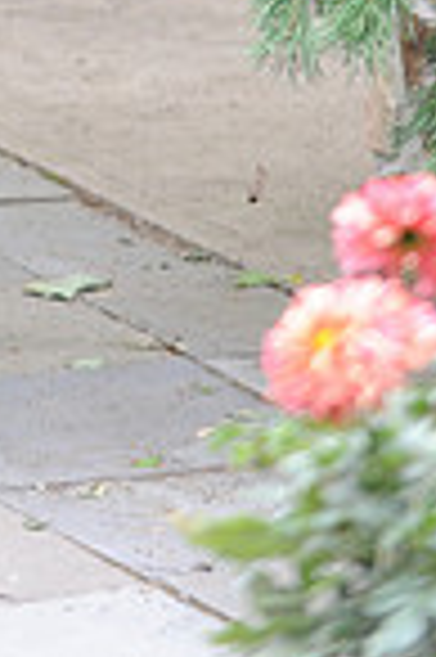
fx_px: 6209
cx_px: -405
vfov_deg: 5.9
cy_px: -634
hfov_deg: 4.0
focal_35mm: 341
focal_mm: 86
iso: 500
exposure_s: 1/100
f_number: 5
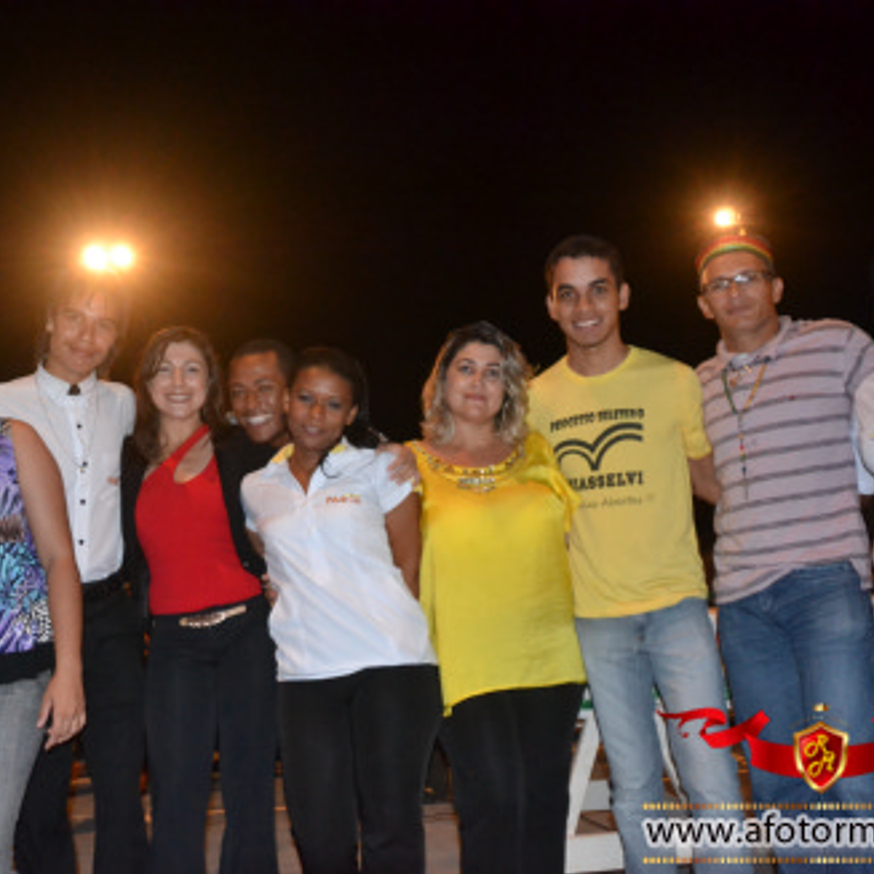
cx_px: 355
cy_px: 442
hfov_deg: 42.7
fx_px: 1114
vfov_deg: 42.8
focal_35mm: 39
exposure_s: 1/60
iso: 3200
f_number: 3.5
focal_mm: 20
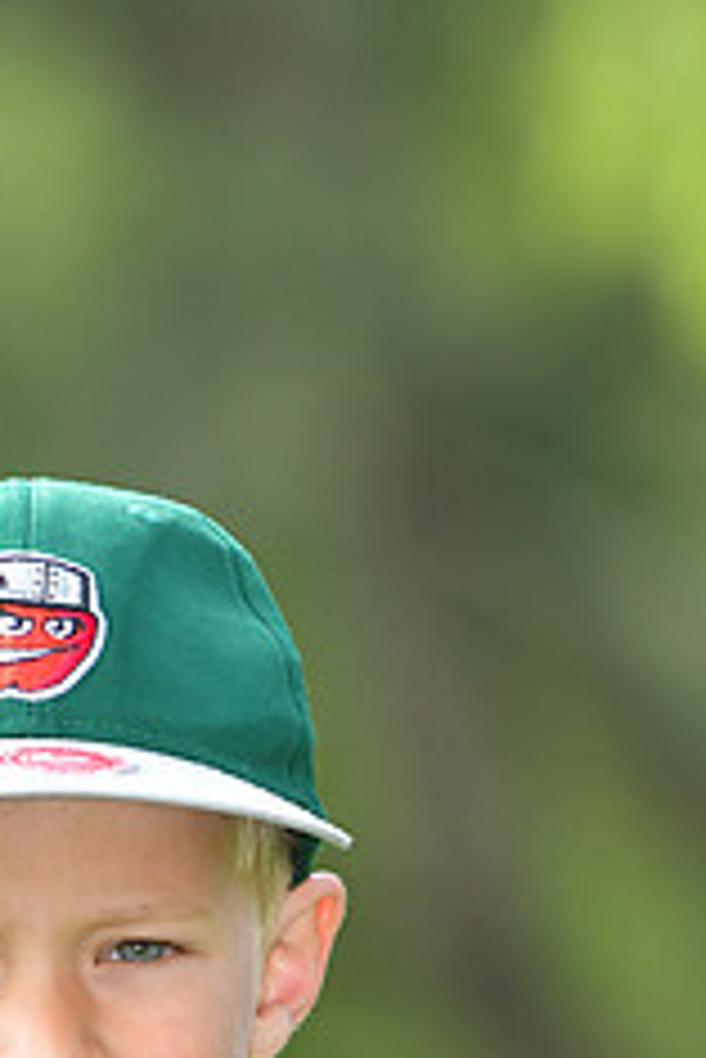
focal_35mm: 647
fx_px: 19010
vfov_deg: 3.2
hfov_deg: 2.1
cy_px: 1301
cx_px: 83
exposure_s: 1/1250
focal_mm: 175
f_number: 4
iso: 500
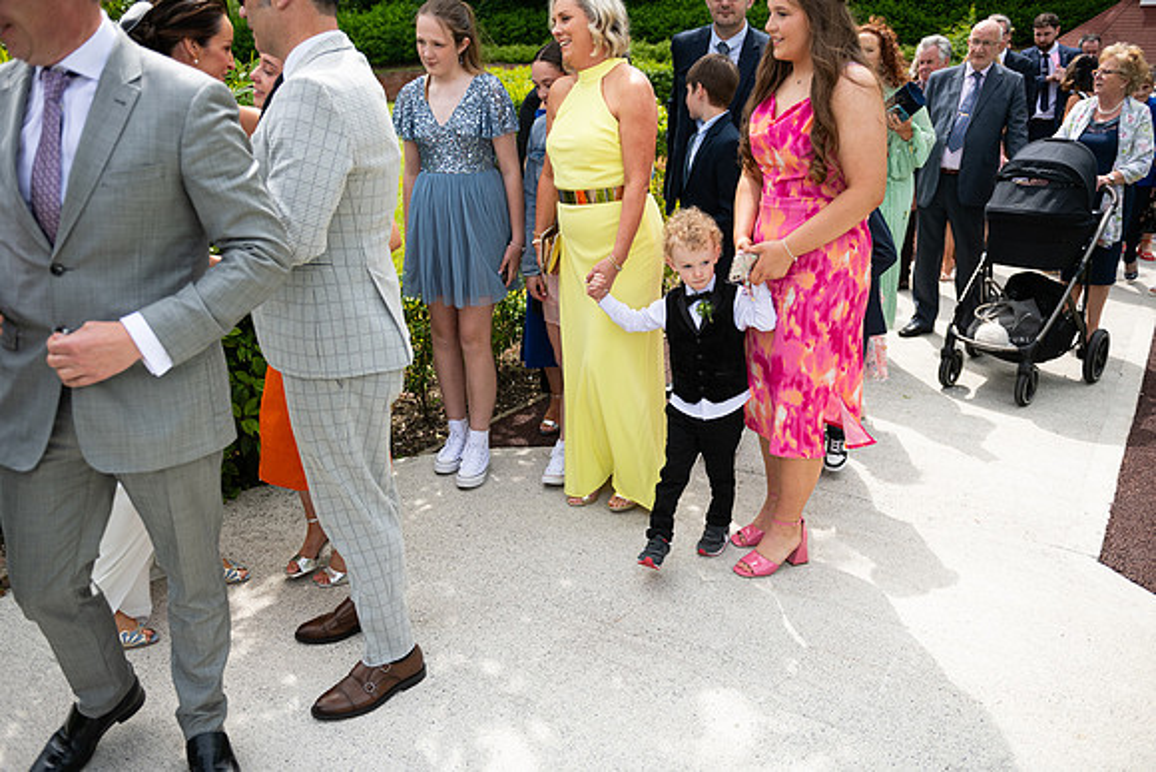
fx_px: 931
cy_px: 386
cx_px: 578
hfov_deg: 63.6
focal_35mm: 29
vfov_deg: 45.0
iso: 250
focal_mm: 29
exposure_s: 1/3200
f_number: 3.5
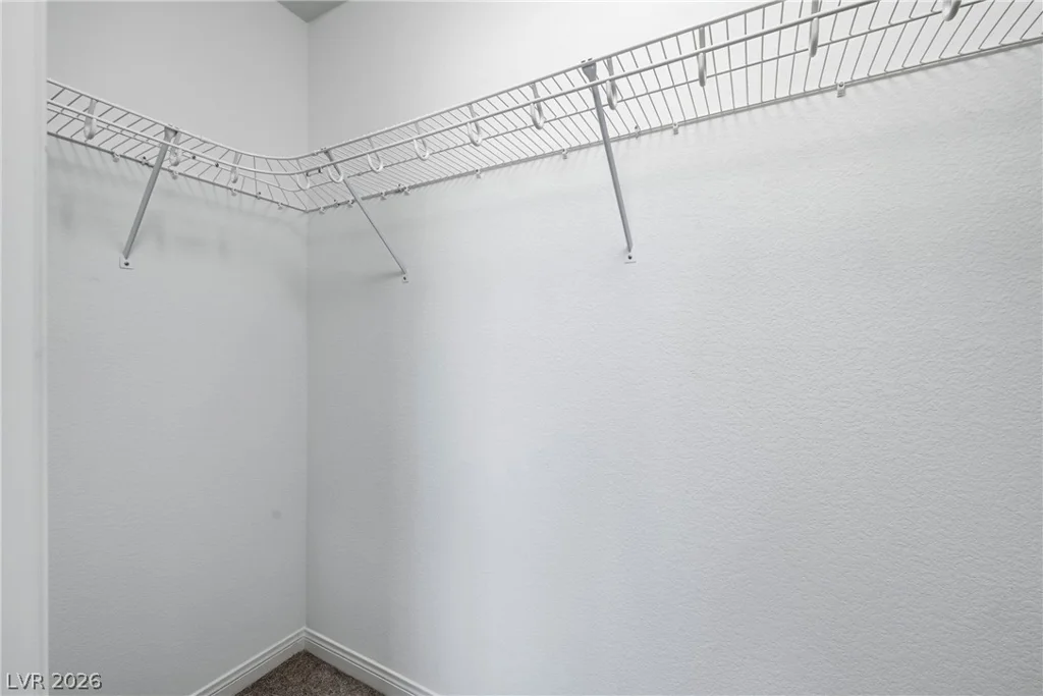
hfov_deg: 104.2
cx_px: 522
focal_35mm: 14
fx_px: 406
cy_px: 348
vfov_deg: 81.2
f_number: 9
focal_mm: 14
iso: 800
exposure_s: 1/500
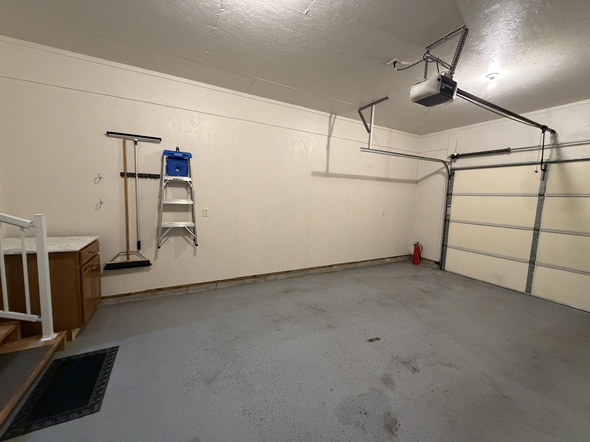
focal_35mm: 14
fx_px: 239
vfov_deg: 85.7
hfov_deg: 102.1
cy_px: 221
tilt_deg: -6.5
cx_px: 295
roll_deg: -1.3
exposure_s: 1/60
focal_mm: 2.22
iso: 640
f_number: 2.2
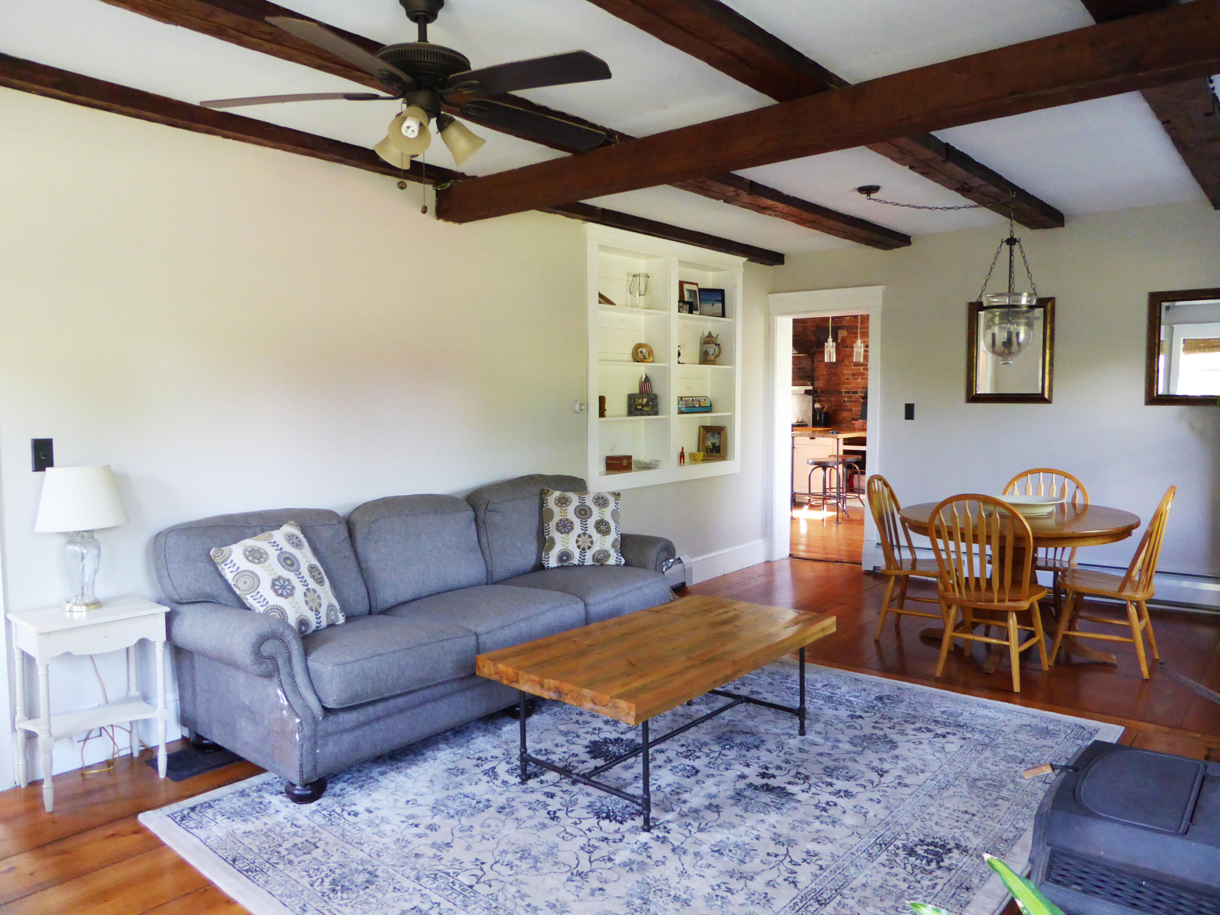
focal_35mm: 24
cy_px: 458
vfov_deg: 56.8
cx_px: 610
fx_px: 846
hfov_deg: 71.6
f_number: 3.3
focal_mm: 4.3
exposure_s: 1/15
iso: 400
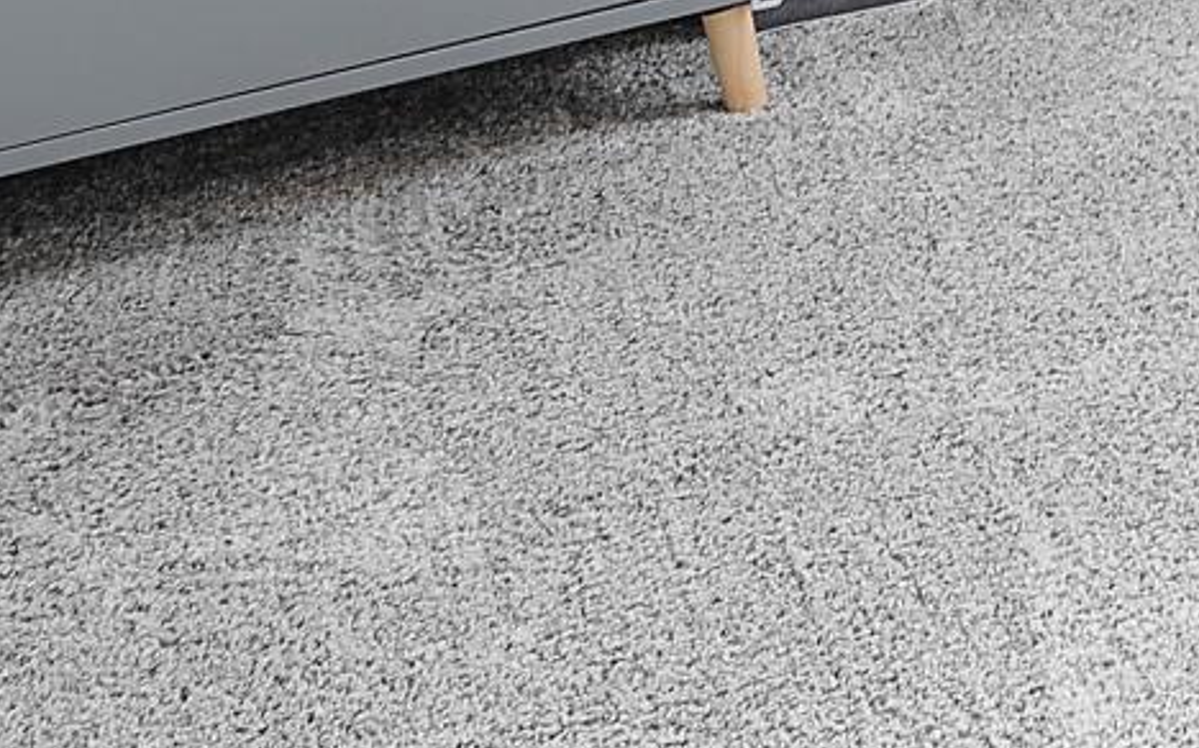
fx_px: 3201
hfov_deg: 16.9
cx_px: 2257
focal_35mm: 98
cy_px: -1299
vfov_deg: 10.5
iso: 100
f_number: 4.5
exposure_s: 1/3
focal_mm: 10
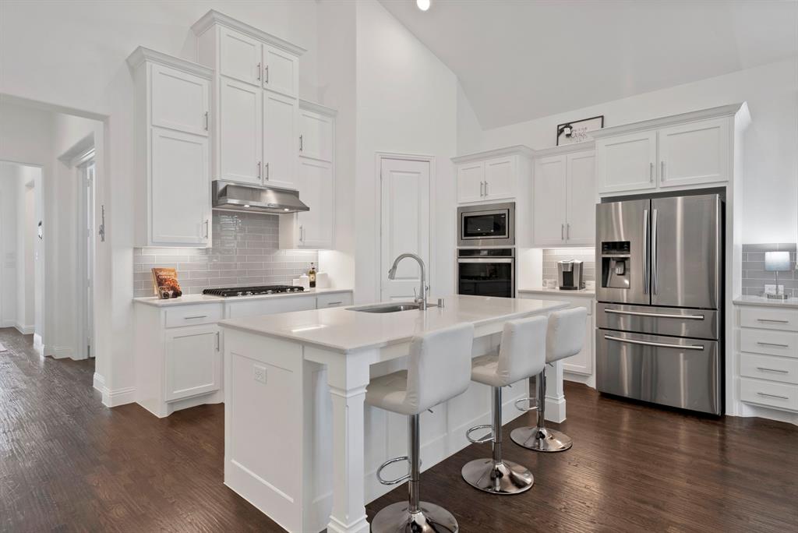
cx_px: 399
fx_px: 421
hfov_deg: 86.9
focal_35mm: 19
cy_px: 266
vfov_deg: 64.6
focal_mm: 19
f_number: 9
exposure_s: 1/5
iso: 640
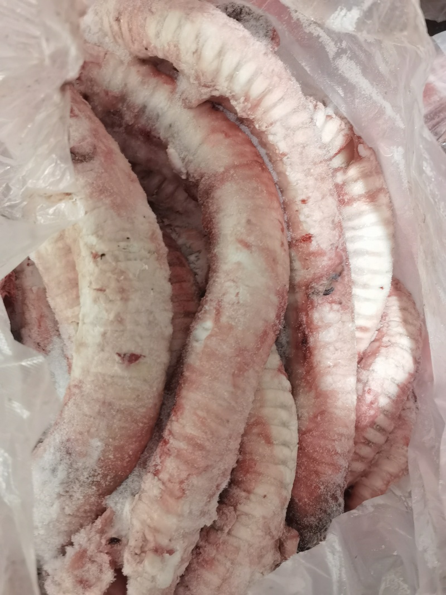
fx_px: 567
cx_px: 223
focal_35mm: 33
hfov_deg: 42.9
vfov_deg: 55.4
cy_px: 298
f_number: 1.9
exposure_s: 1/30
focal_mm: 6.67
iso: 500
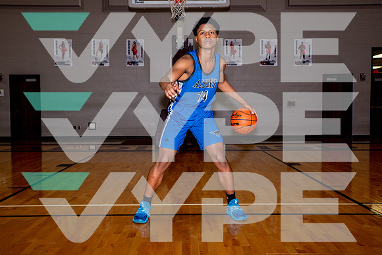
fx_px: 446
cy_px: 128
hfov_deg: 46.4
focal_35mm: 42
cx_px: 191
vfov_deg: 31.9
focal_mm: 42
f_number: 6.3
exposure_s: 1/160
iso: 400
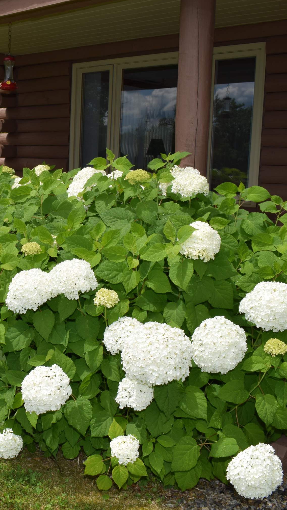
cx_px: 4
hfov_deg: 26.3
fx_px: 582
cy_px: 256
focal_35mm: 43
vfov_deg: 47.4
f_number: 14
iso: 100
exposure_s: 1/200
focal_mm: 18
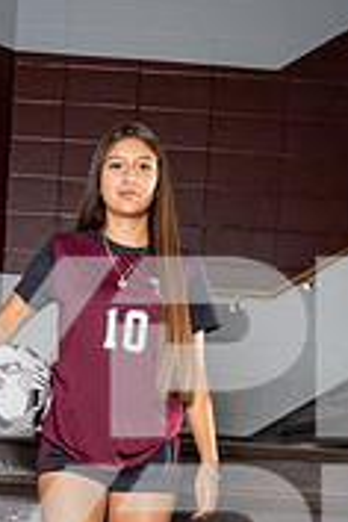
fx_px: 1029
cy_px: 557
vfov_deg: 26.5
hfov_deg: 19.0
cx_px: 83
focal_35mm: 71
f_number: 7.1
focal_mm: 28
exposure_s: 1/250
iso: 400
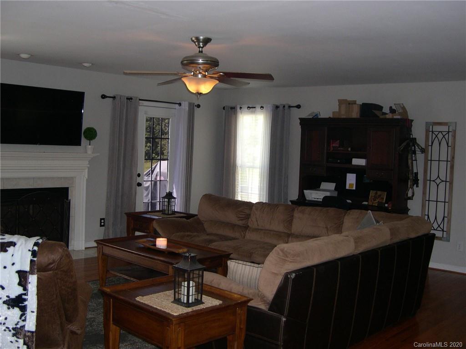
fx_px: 512
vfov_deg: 37.7
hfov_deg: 49.0
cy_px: 174
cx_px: 233
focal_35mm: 38
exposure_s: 1/60
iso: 194
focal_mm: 8
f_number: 2.8
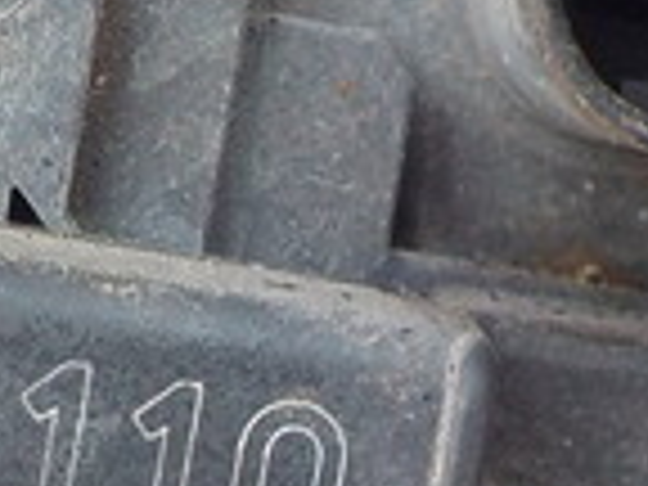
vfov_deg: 11.1
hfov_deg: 14.7
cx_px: 104
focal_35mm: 133
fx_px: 2490
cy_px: 369
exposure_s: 1/30
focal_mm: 4.1
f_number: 3.3
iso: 200
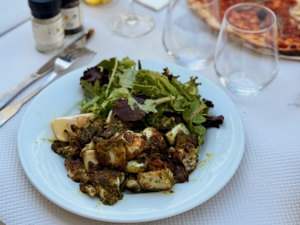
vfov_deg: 30.3
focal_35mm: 48
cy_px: 112
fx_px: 416
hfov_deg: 39.7
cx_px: 150
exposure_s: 1/1543
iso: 80
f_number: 1.78
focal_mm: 6.76
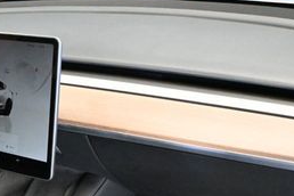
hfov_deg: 27.5
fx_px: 593
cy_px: 232
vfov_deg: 17.9
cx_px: 80
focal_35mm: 73
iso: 9000
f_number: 3.8
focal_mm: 19.5
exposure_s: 1/60
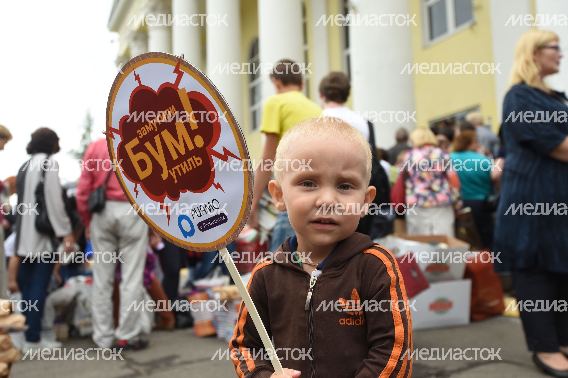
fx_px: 552
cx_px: 284
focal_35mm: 35
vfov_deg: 37.8
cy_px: 189
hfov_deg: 54.5
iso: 1000
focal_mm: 35
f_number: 5
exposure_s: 1/2000
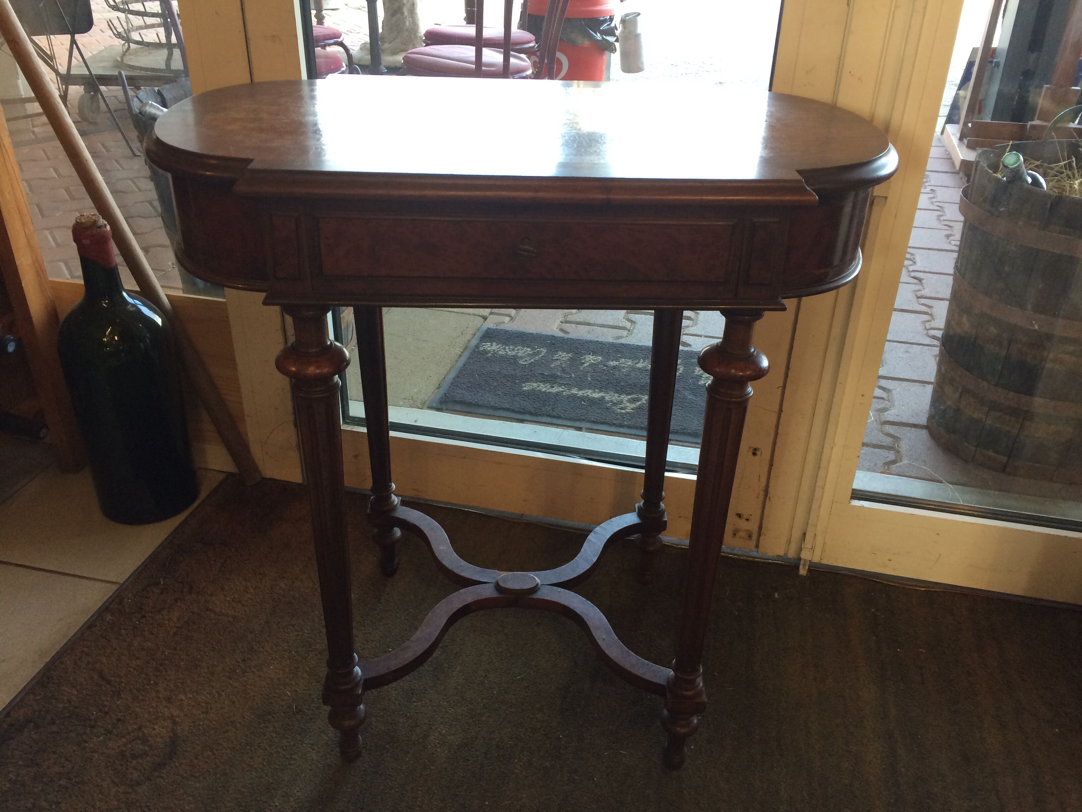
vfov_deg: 48.2
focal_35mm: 29
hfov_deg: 61.7
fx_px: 906
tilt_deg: -29.2
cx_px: 541
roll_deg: +0.1
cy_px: 406
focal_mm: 4.15
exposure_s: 1/33
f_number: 2.2
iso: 50
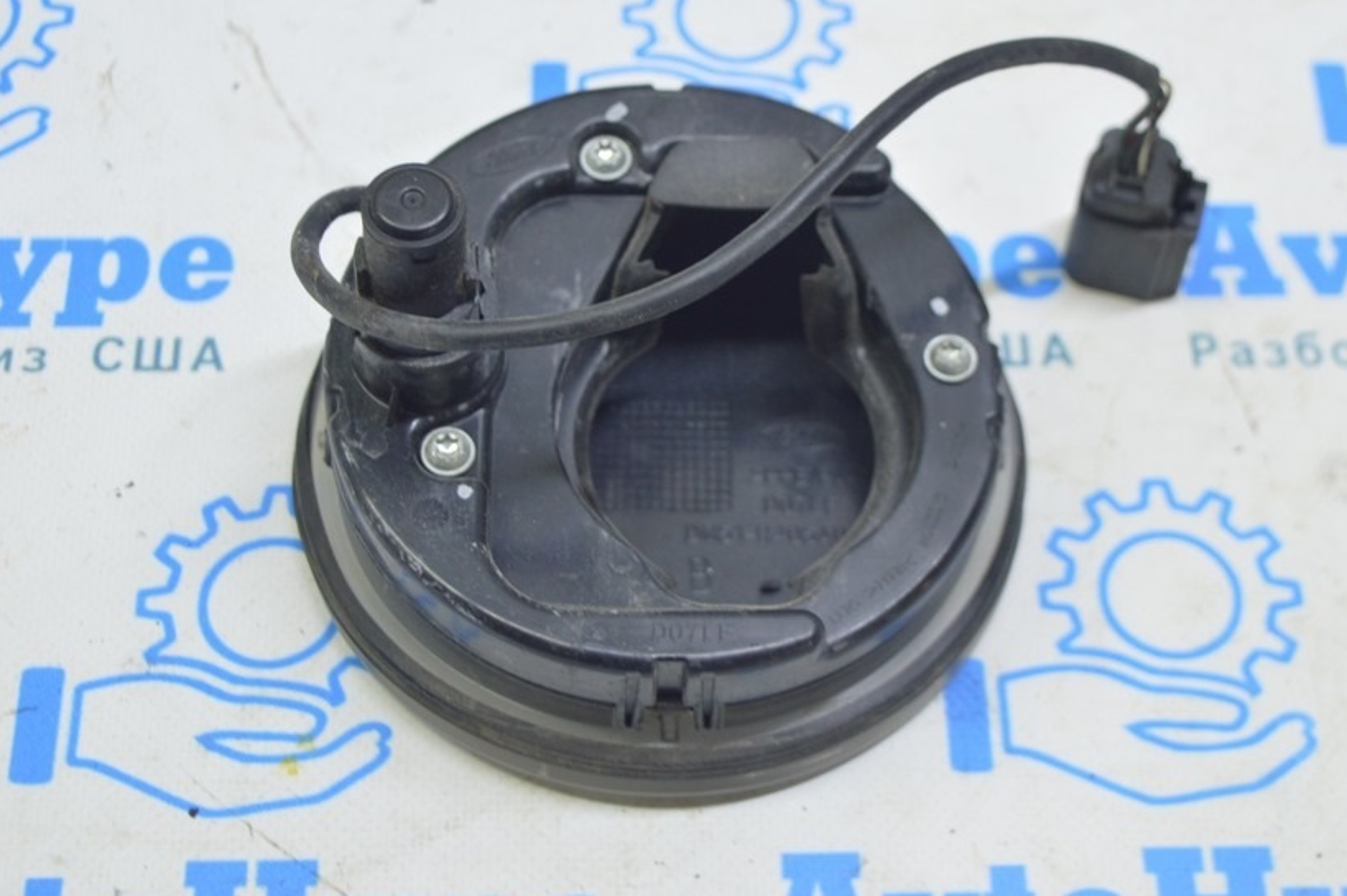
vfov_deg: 20.7
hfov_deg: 30.7
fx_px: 2454
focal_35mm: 66
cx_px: 691
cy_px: 361
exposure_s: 1/20
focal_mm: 35
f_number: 5.6
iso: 400
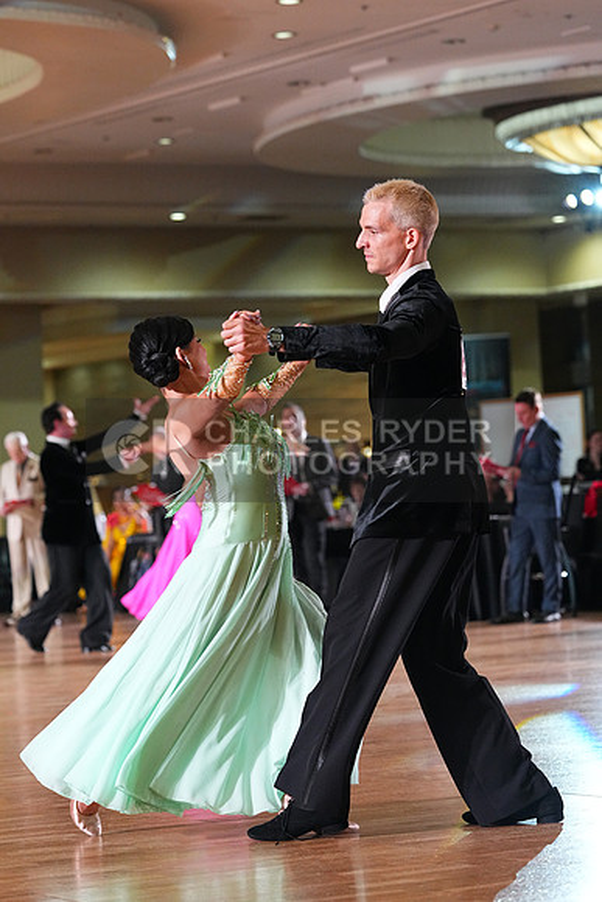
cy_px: 451
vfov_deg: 16.4
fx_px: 3133
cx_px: 301
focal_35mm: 125
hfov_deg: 11.0
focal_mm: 125
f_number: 4.5
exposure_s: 1/400
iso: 6400
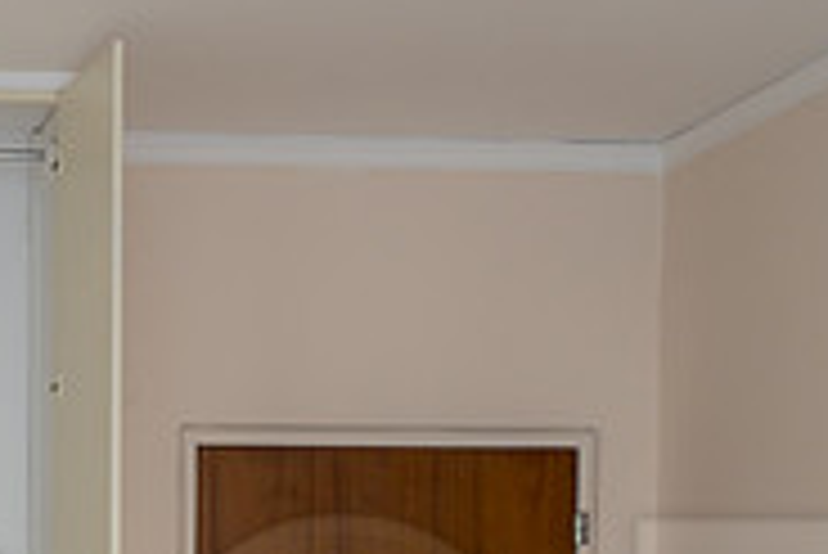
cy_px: 736
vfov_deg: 15.8
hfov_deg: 22.8
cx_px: -162
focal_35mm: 82
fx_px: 1887
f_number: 5
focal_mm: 26
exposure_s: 1/100
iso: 640
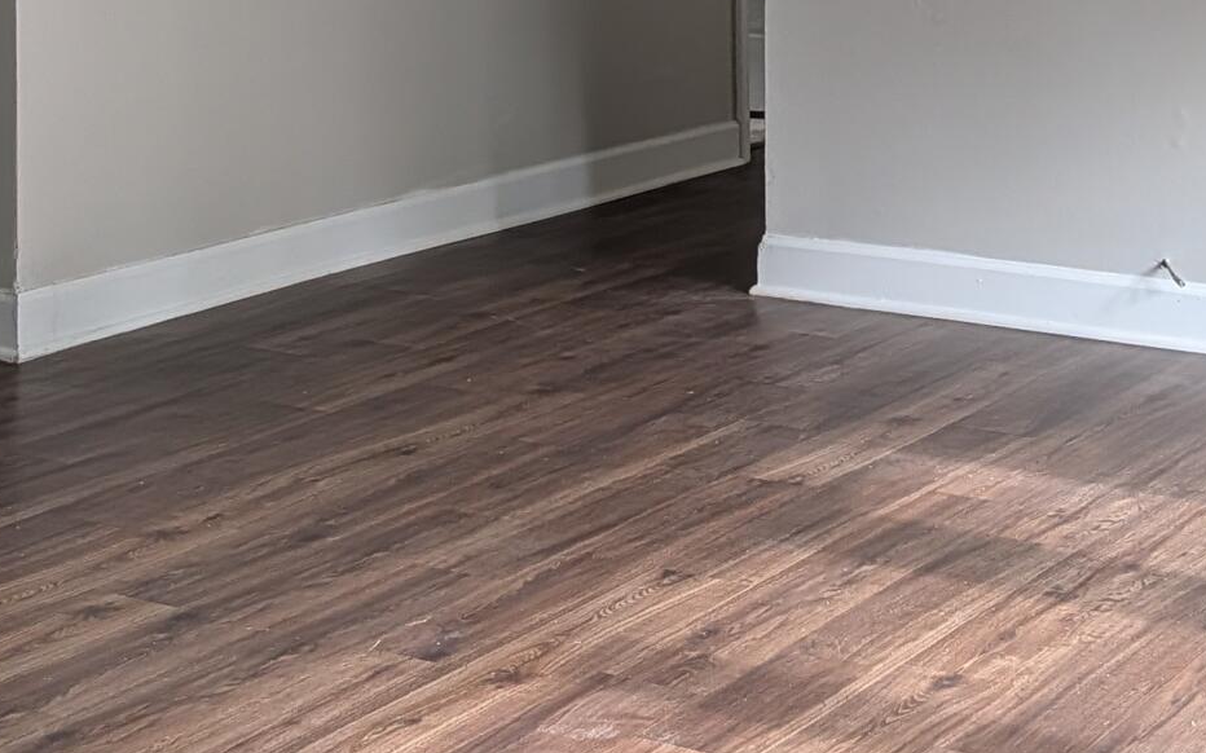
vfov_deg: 15.2
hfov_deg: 25.2
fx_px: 2694
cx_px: 617
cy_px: -216
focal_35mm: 82
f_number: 1.68
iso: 239
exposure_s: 1/143
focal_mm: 6.9
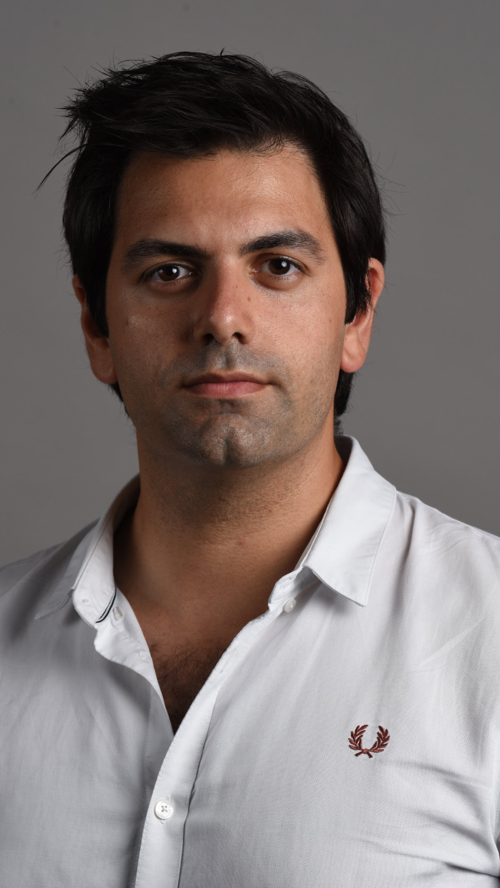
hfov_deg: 8.9
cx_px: 224
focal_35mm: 137
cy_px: 443
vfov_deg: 15.7
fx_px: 3230
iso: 200
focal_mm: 130
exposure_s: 1/125
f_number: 11
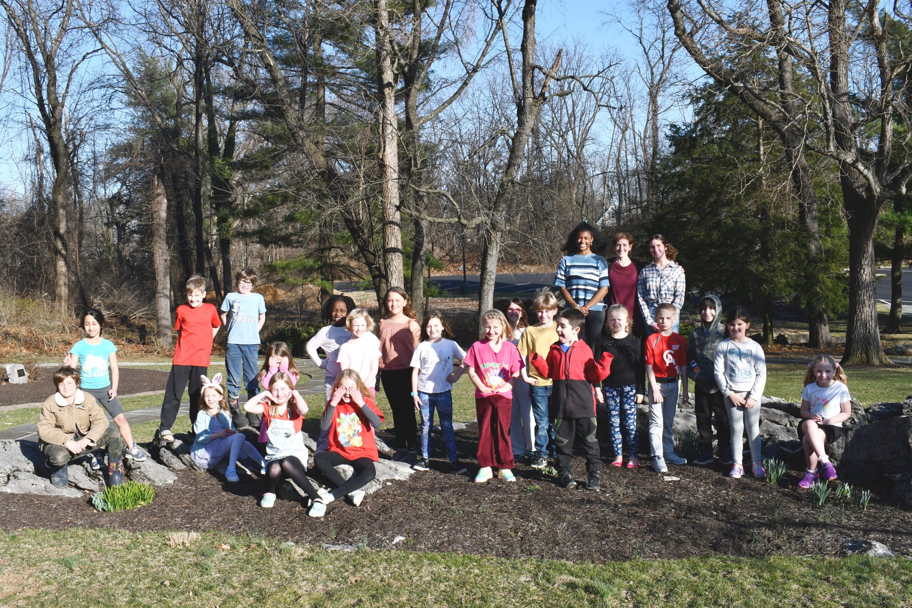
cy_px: 304
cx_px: 456
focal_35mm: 30
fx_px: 760
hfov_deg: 61.9
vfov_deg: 43.6
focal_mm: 20
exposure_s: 1/250
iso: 100
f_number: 8
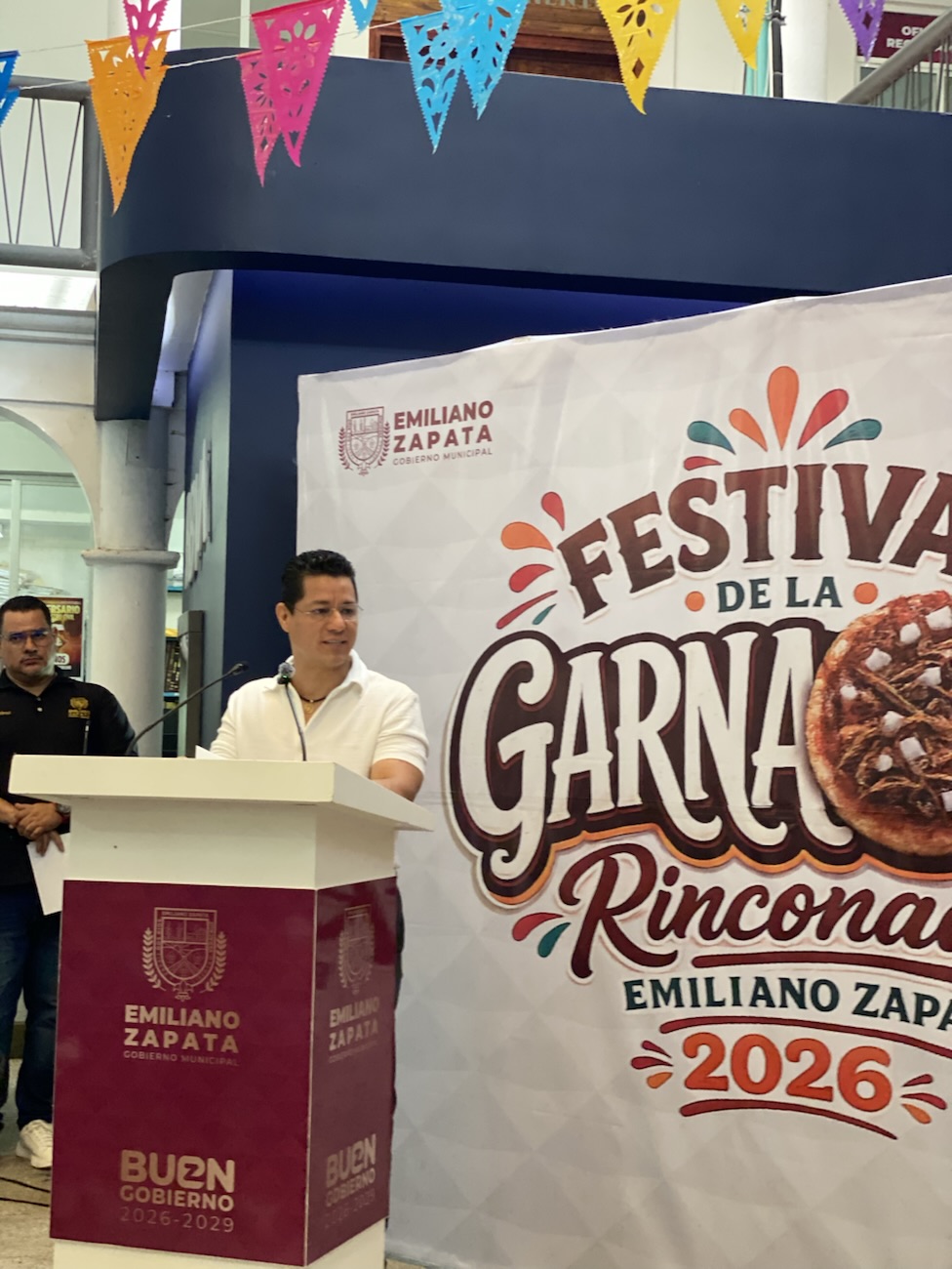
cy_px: 634
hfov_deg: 28.1
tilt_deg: +3.1
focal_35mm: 52
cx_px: 476
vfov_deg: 36.8
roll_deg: -0.6
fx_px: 1906
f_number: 2
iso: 125
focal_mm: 6
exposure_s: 1/40
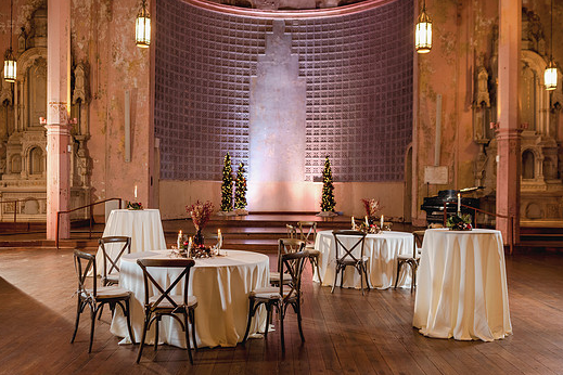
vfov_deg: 33.4
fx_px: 626
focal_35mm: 40
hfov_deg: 48.4
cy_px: 180
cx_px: 269
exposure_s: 1/60
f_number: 2.5
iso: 400
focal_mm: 35
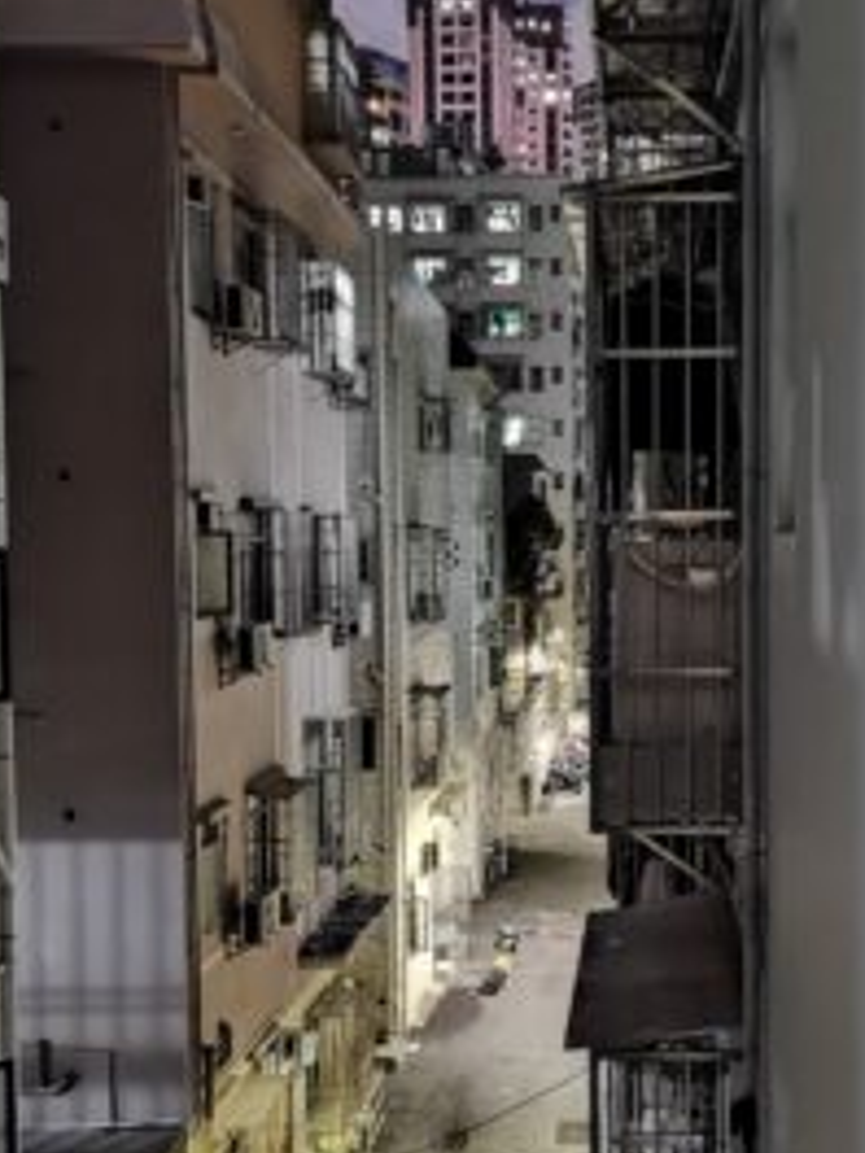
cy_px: 629
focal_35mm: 43
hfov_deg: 33.1
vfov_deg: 43.8
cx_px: 623
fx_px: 1433
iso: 1000
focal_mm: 6.71
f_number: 1.9
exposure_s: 5
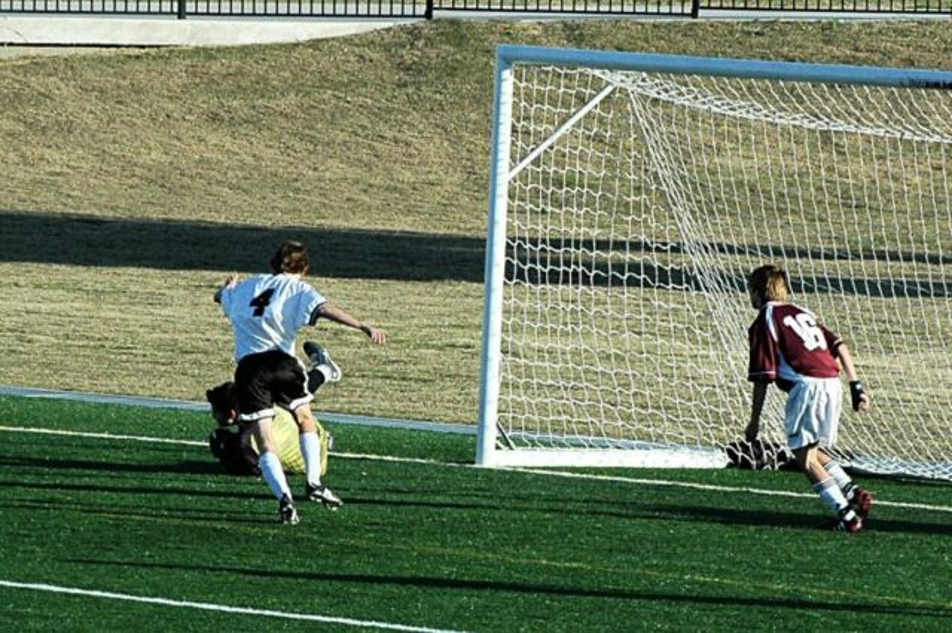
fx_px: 5154
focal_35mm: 195
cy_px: 316
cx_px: 476
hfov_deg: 10.6
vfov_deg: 7.0
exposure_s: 1/400
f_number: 10
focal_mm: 130
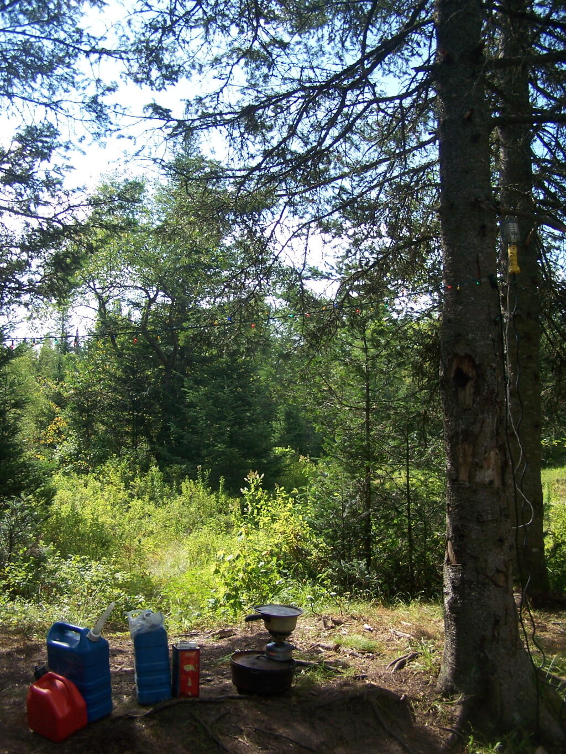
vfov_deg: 49.0
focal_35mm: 38
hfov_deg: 37.7
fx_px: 828
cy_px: 377
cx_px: 283
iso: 80
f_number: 2.8
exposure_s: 1/640
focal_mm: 6.3
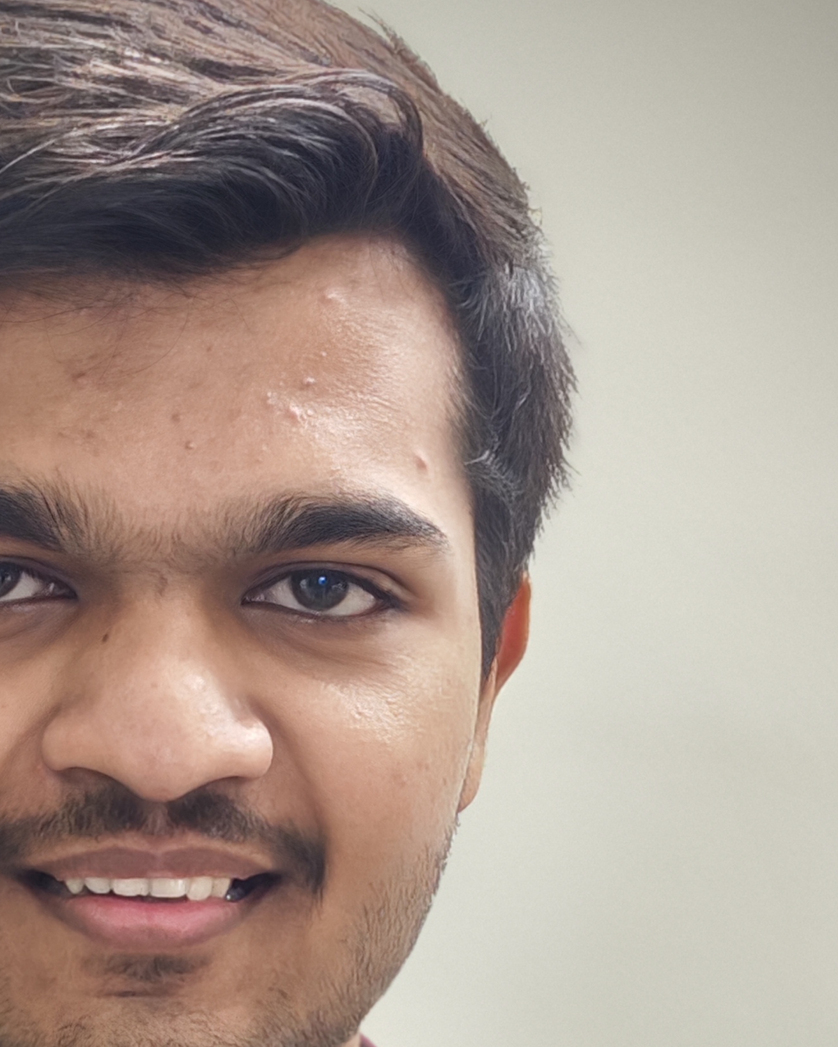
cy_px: 1137
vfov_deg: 15.4
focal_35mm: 122
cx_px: 79
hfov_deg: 12.5
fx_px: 3783
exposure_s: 1/33.3
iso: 320
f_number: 0.95
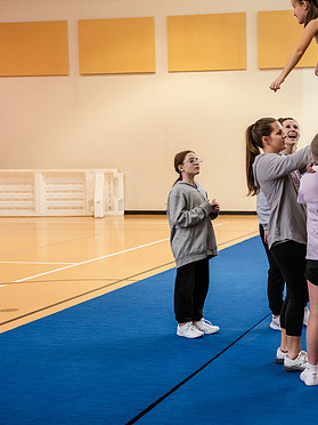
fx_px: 882
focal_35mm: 72
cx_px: 269
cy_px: 206
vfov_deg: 27.0
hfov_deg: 20.1
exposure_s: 1/200
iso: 3200
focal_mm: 48
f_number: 4
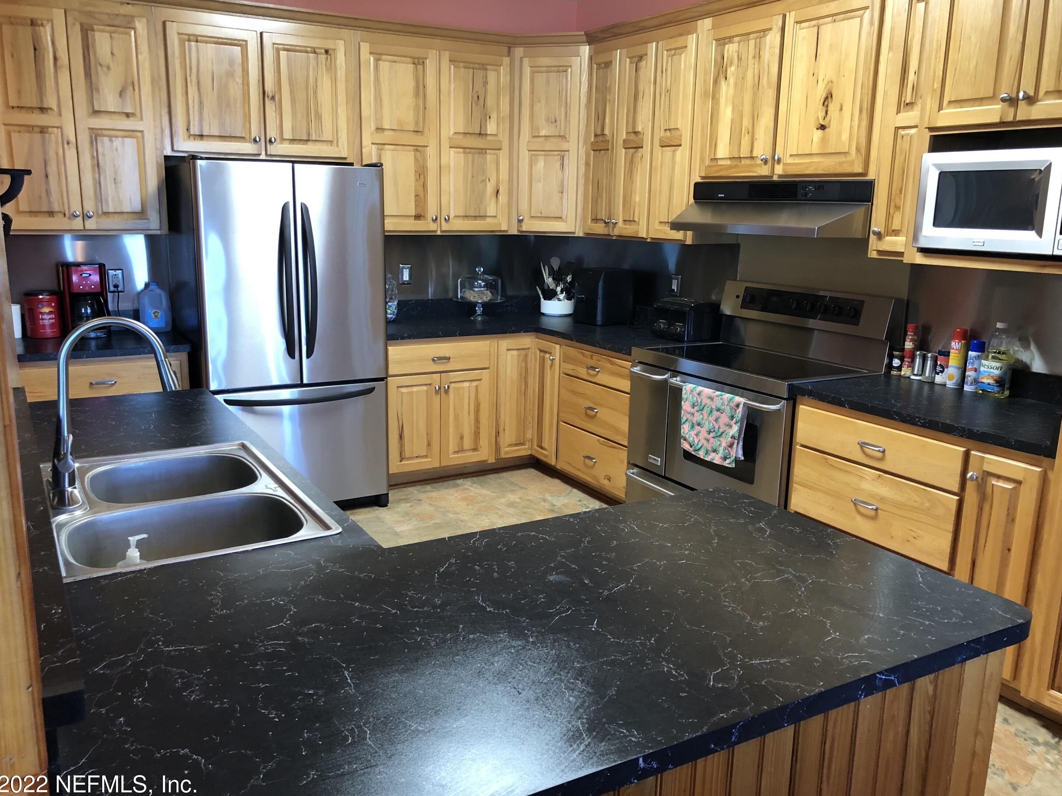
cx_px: 528
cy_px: 410
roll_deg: -0.3
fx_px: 890
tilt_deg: -12.9
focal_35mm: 29
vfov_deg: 48.2
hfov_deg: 61.7
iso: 50
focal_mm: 3.99
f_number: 1.8
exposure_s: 1/15
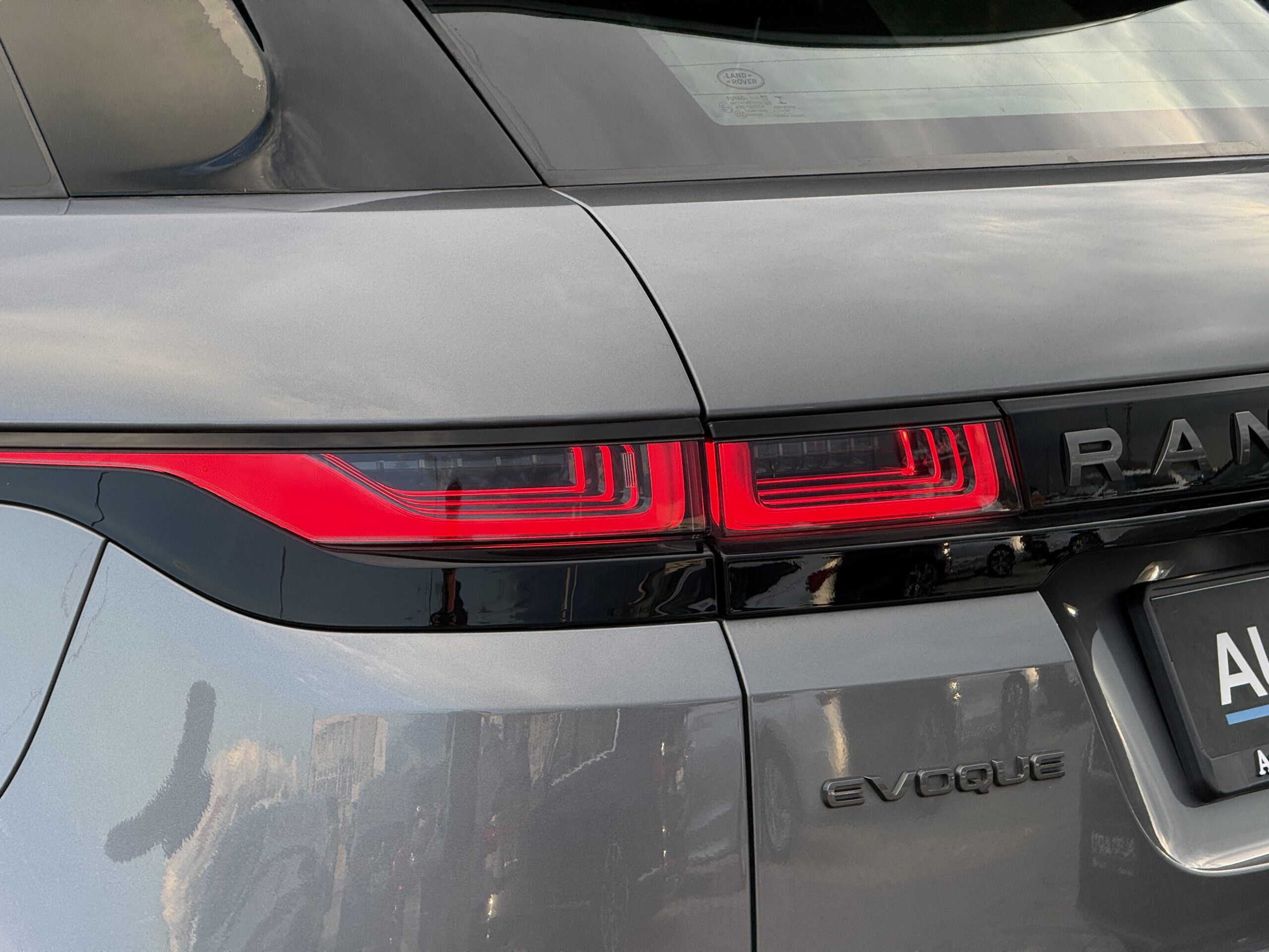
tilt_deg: -4.2
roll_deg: -0.2
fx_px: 4399
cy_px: 476
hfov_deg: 16.4
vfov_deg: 12.3
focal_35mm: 120
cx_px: 634
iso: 50
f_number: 2.8
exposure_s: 1/125
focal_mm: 15.66
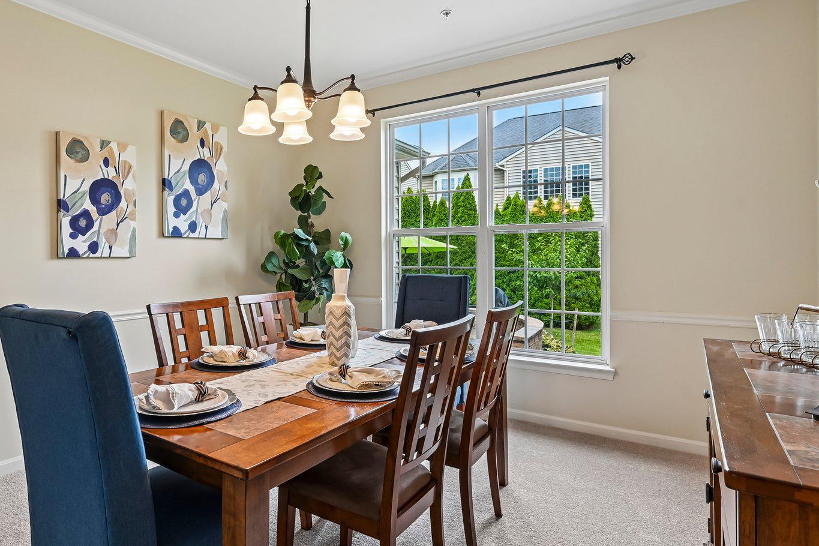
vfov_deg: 59.4
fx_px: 478
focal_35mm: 21
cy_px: 248
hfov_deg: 80.0
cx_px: 317
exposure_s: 1/15
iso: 125
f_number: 8
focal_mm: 14
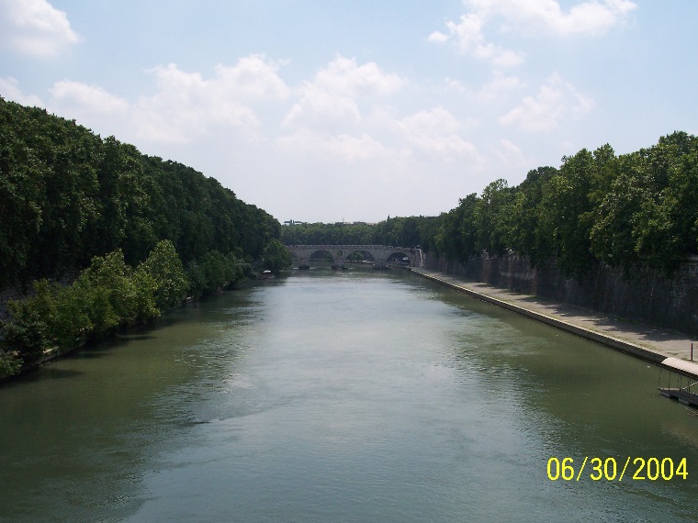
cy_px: 262
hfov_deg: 46.8
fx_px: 807
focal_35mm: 40
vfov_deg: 36.0
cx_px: 358
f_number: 4.8
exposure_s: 1/1000
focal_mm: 8
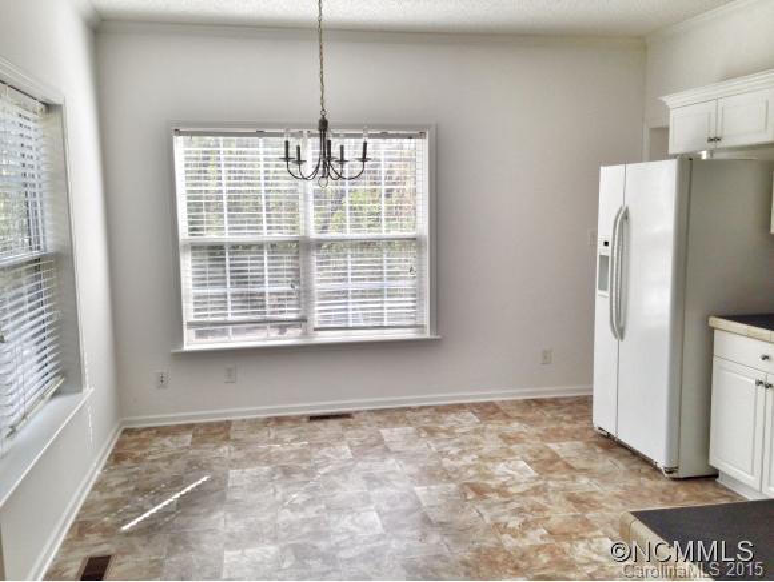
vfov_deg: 43.0
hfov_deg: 55.3
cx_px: 387
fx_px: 738
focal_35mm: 33
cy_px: 291
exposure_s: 1/120
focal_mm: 4.12
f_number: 2.4
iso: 64
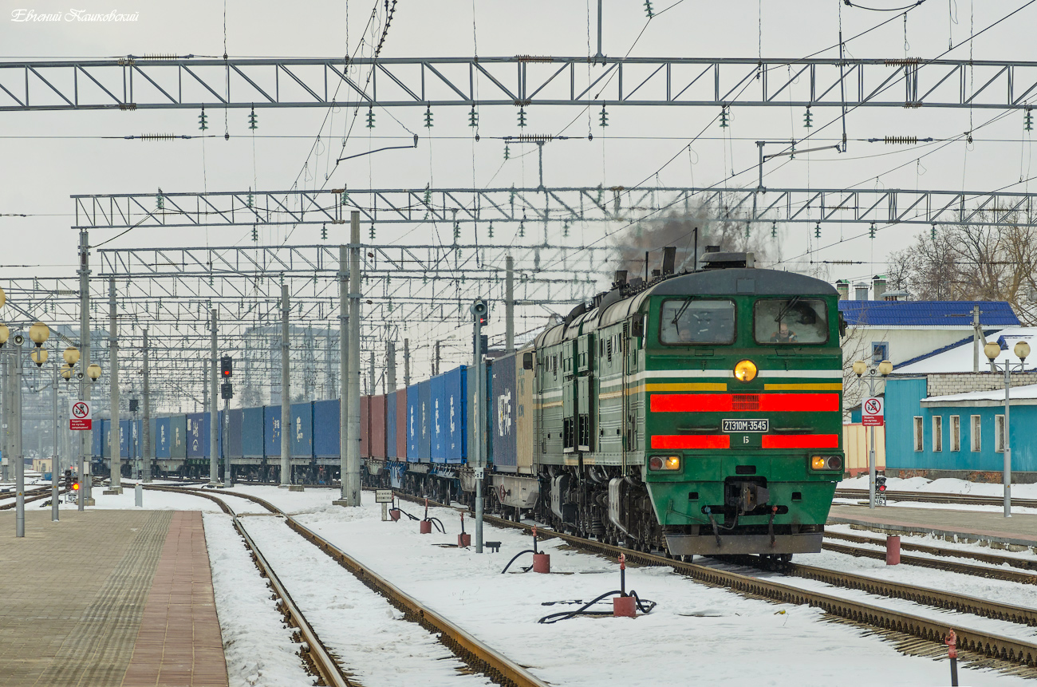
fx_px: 4829
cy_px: 344
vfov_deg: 8.1
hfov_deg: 12.3
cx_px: 518
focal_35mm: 168
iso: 250
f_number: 6.7
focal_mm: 112
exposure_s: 1/500
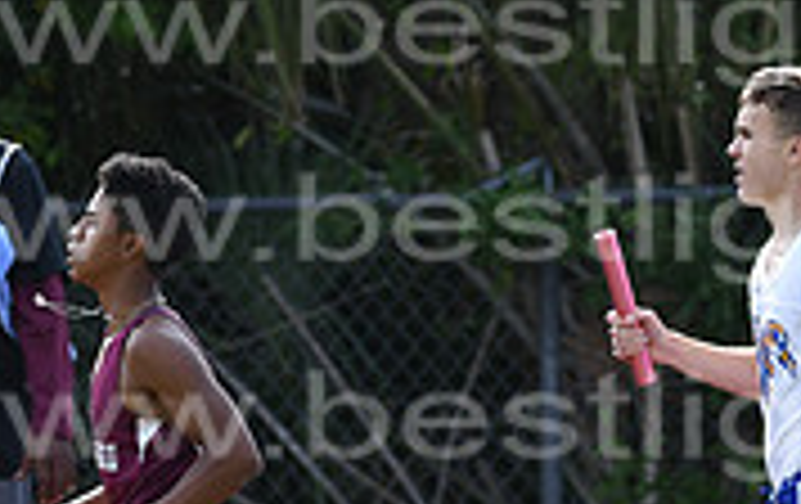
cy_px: 524
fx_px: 32610
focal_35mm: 1491
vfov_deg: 0.9
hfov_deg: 1.4
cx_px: 900
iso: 400
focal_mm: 300
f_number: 5.6
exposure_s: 1/1250
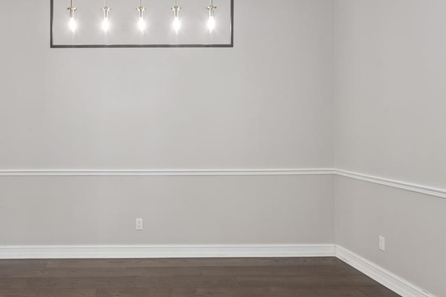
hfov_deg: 55.0
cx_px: 122
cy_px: 134
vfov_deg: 39.9
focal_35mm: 33
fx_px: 409
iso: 400
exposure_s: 1/10
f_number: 8
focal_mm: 16
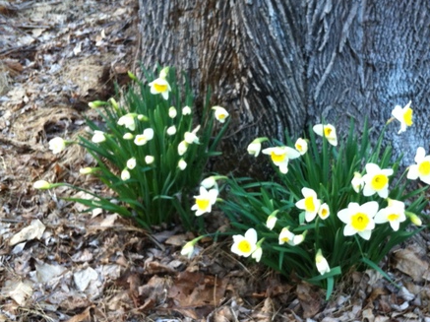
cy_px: 200
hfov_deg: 34.1
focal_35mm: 56
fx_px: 695
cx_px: 285
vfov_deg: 26.0
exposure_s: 1/24
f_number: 2.8
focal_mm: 3.85
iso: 80
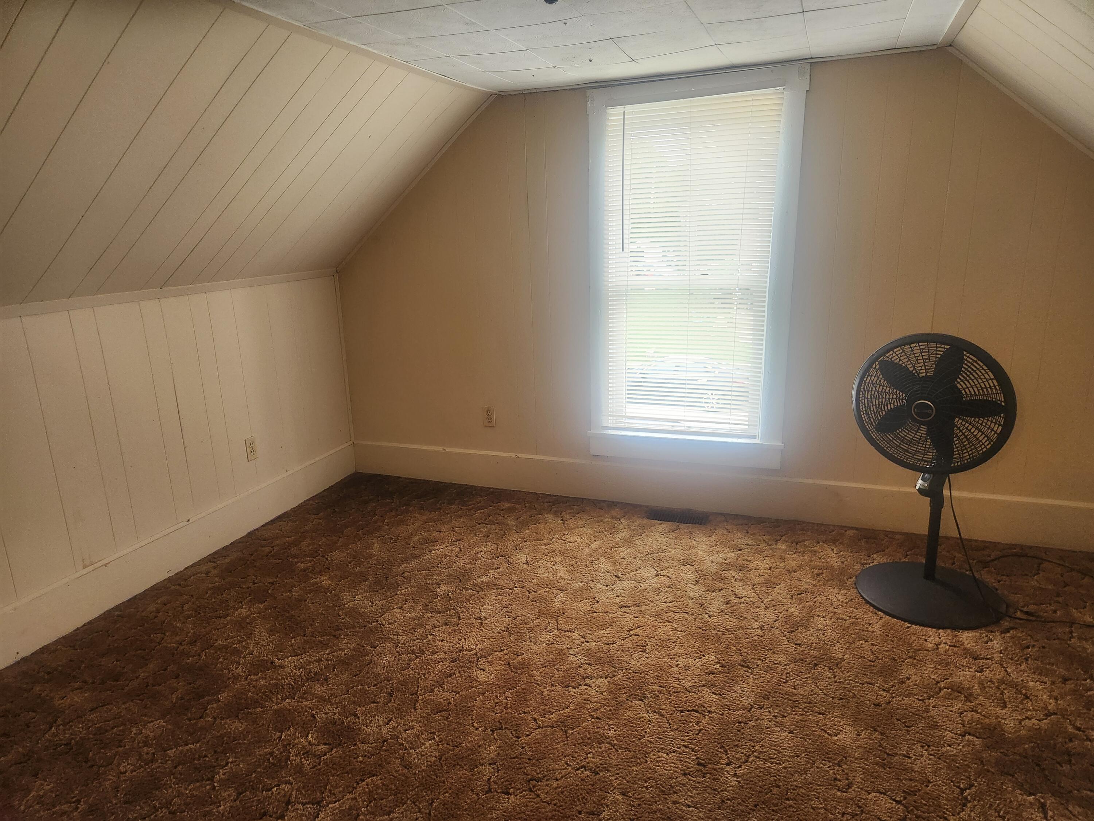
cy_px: 410
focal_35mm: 23
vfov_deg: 58.9
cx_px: 547
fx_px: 727
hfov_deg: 73.9
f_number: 1.8
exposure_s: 1/120
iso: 320
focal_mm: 5.4
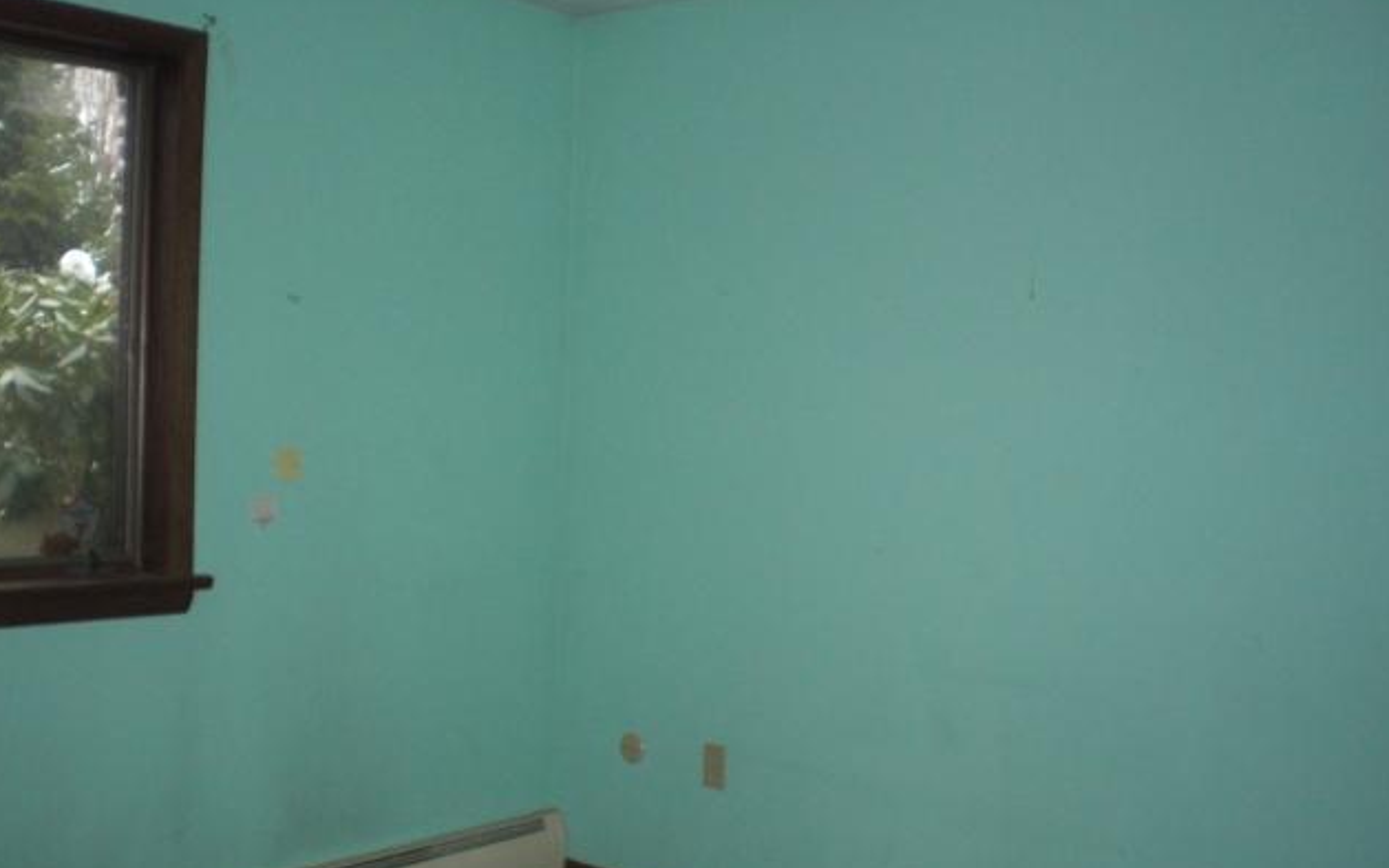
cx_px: 693
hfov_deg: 48.2
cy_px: 508
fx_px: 1552
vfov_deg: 31.2
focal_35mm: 41
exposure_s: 1/60
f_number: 3.1
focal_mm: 6.3
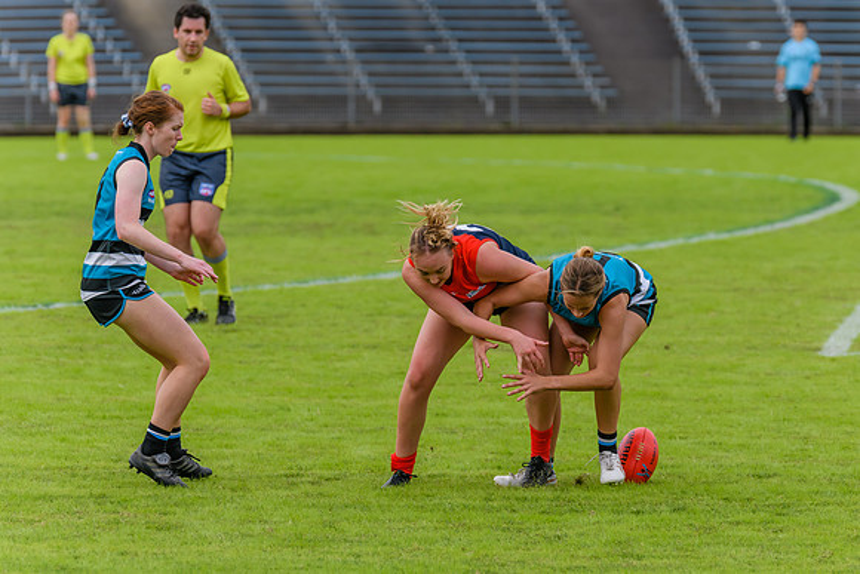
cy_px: 336
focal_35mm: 371
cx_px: 461
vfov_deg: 3.7
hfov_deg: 5.5
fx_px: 8873
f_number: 6.3
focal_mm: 310
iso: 800
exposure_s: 1/2000
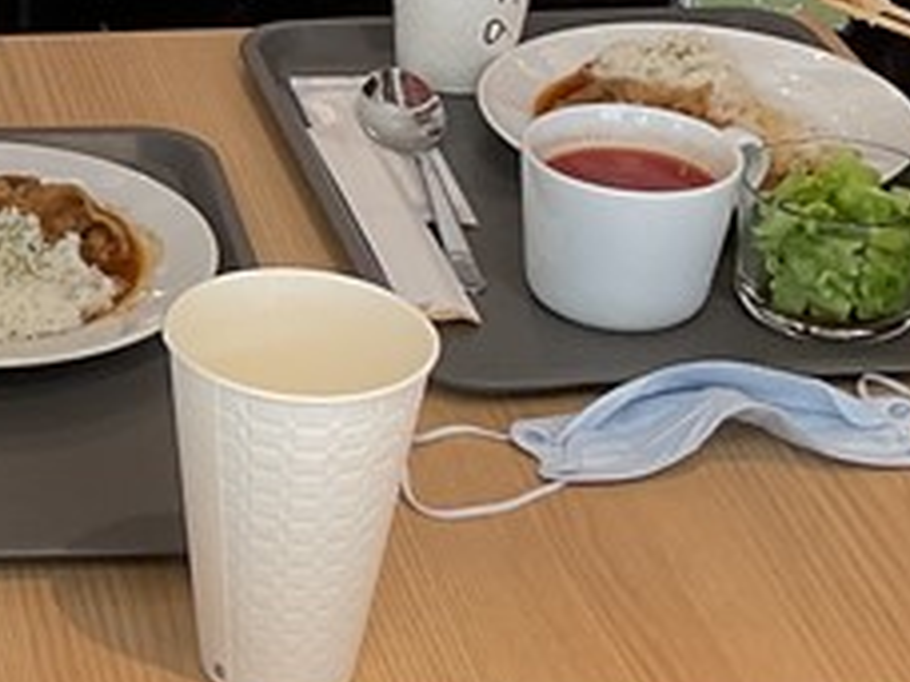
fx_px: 3417
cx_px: -184
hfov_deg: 14.7
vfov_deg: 11.3
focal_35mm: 130
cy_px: 96
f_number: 1.8
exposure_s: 1/60
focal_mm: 3
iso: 64
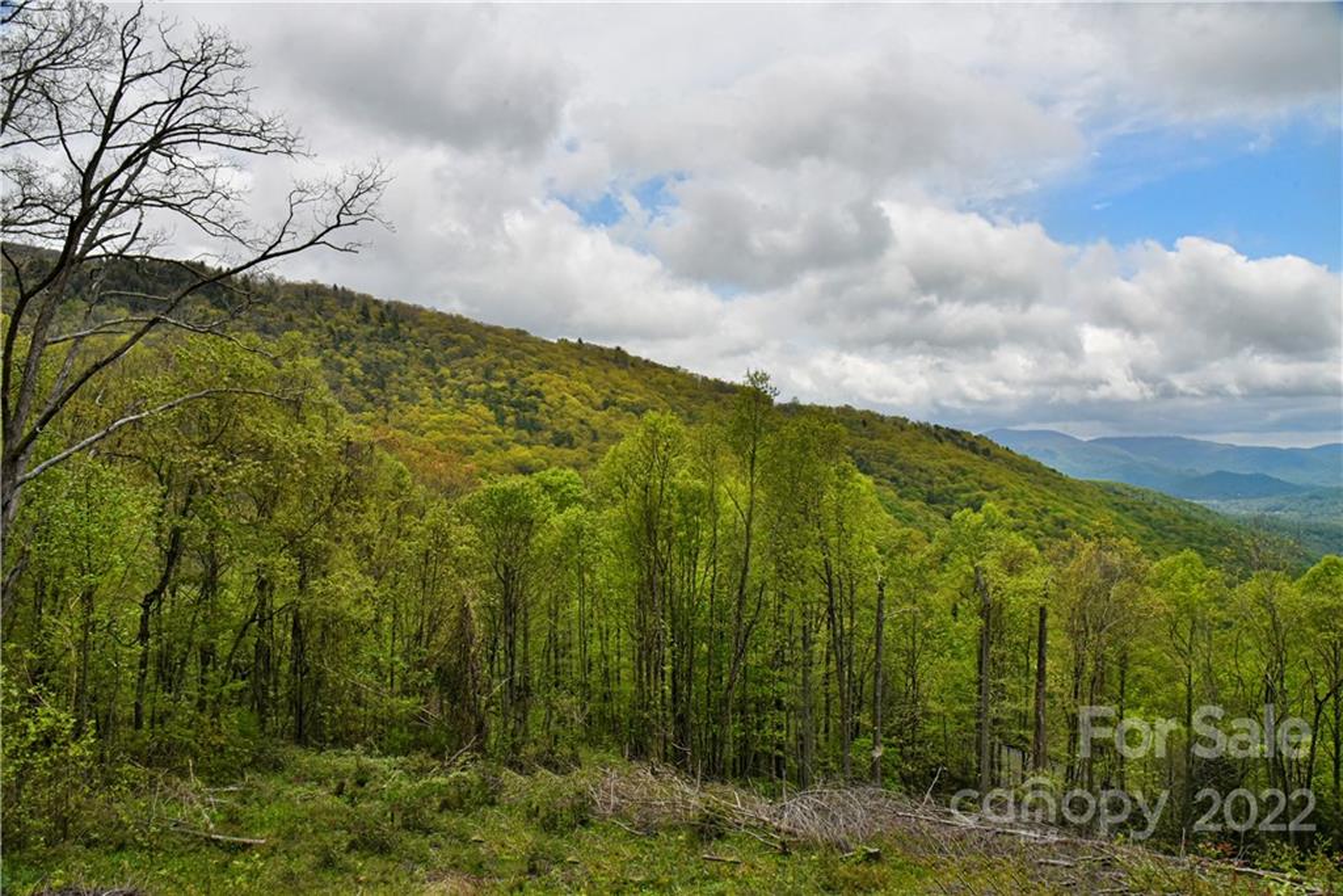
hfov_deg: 67.4
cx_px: 672
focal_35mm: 27
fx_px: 1007
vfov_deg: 47.9
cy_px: 448
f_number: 14
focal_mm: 27
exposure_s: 1/800
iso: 1600
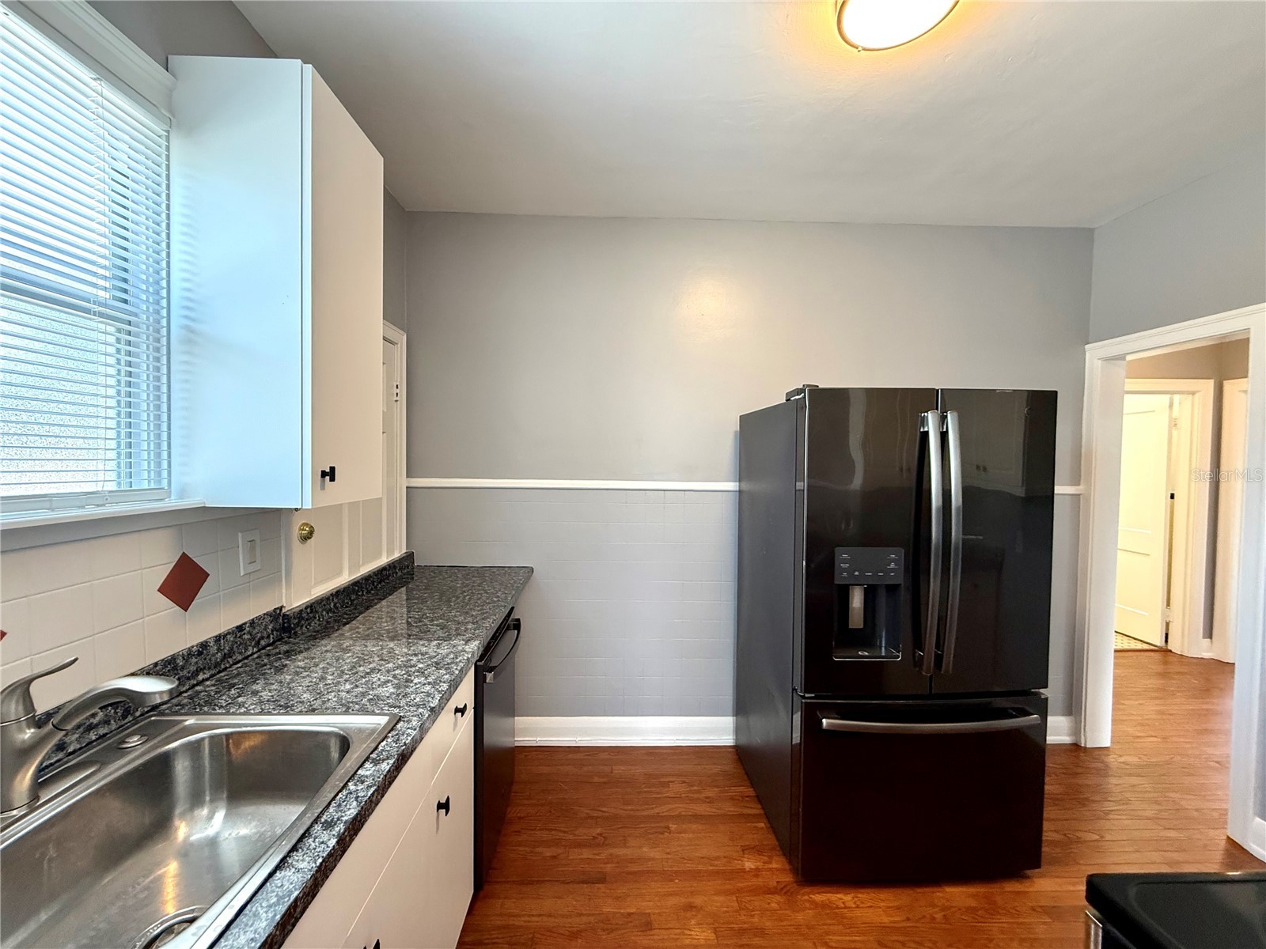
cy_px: 474
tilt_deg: +0.0
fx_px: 512
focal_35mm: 14
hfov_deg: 102.1
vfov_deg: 85.7
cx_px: 633
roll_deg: -0.7
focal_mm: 2.22
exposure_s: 1/120
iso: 320
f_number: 2.2
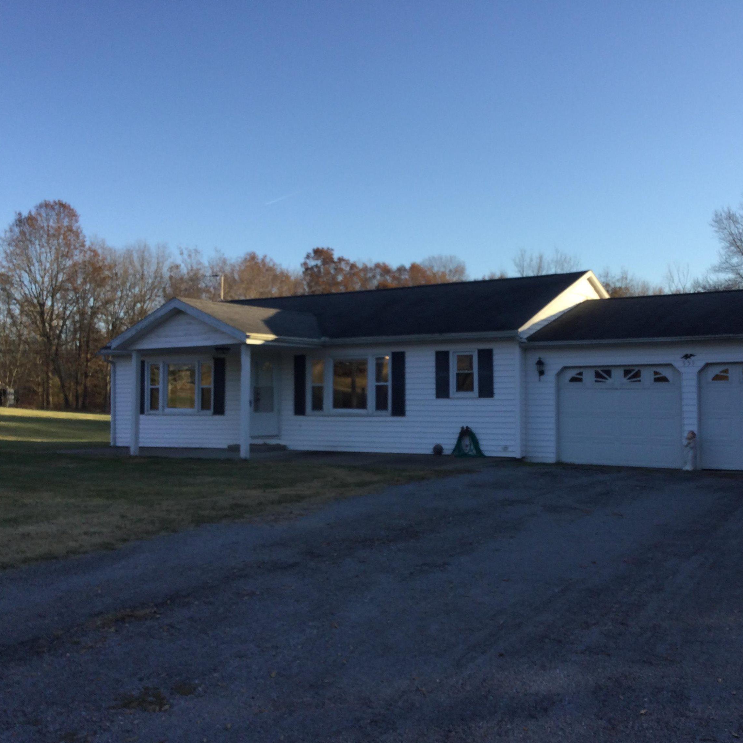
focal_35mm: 37
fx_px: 899
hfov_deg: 44.6
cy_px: 369
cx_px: 459
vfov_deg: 44.9
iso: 25
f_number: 2.4
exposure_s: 1/476
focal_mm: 3.3
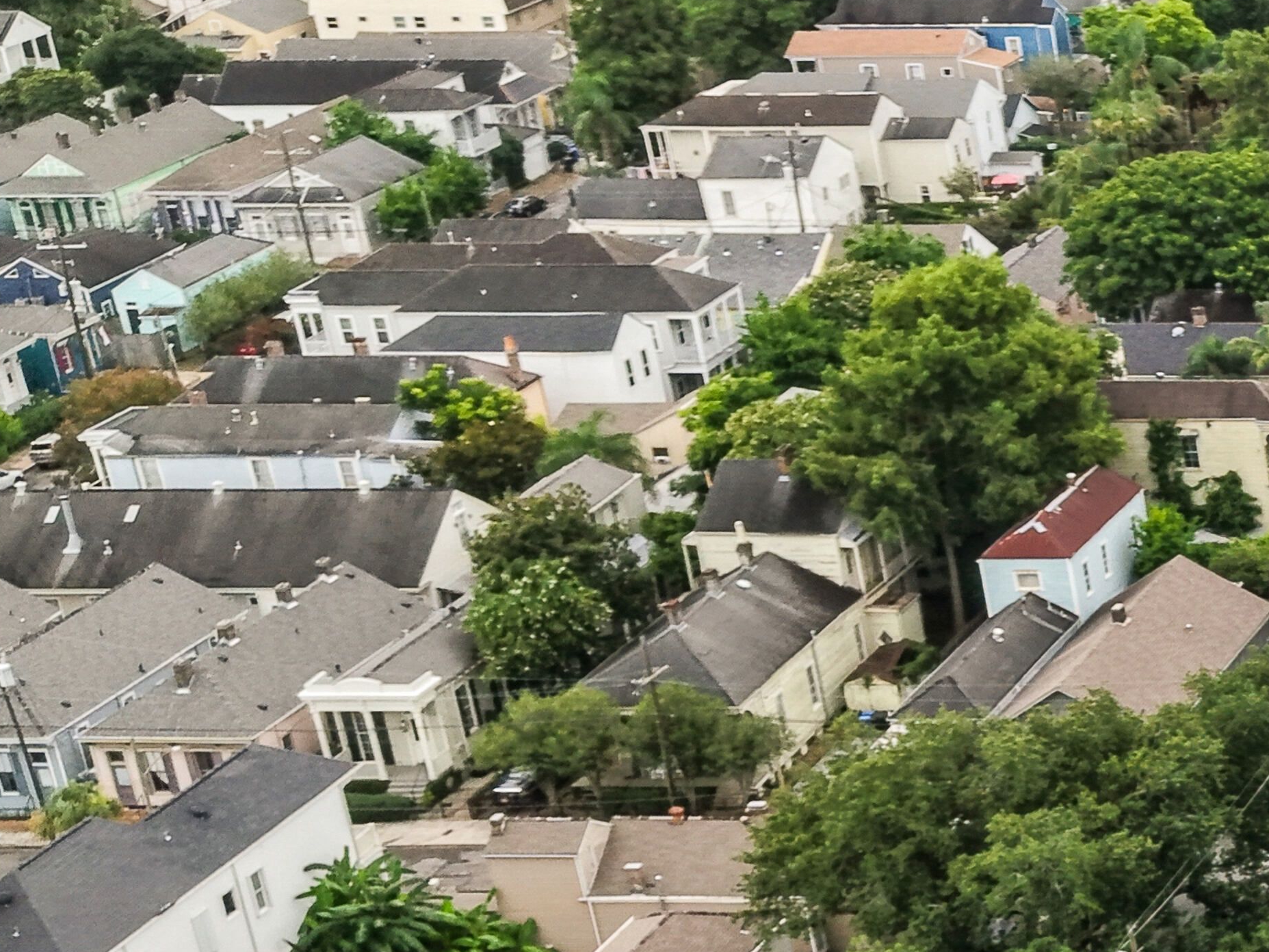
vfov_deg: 13.7
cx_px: 2486
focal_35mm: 106
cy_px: 1019
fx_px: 3886
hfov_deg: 15.2
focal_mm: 8.7
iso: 210
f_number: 1.8
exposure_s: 1/1600
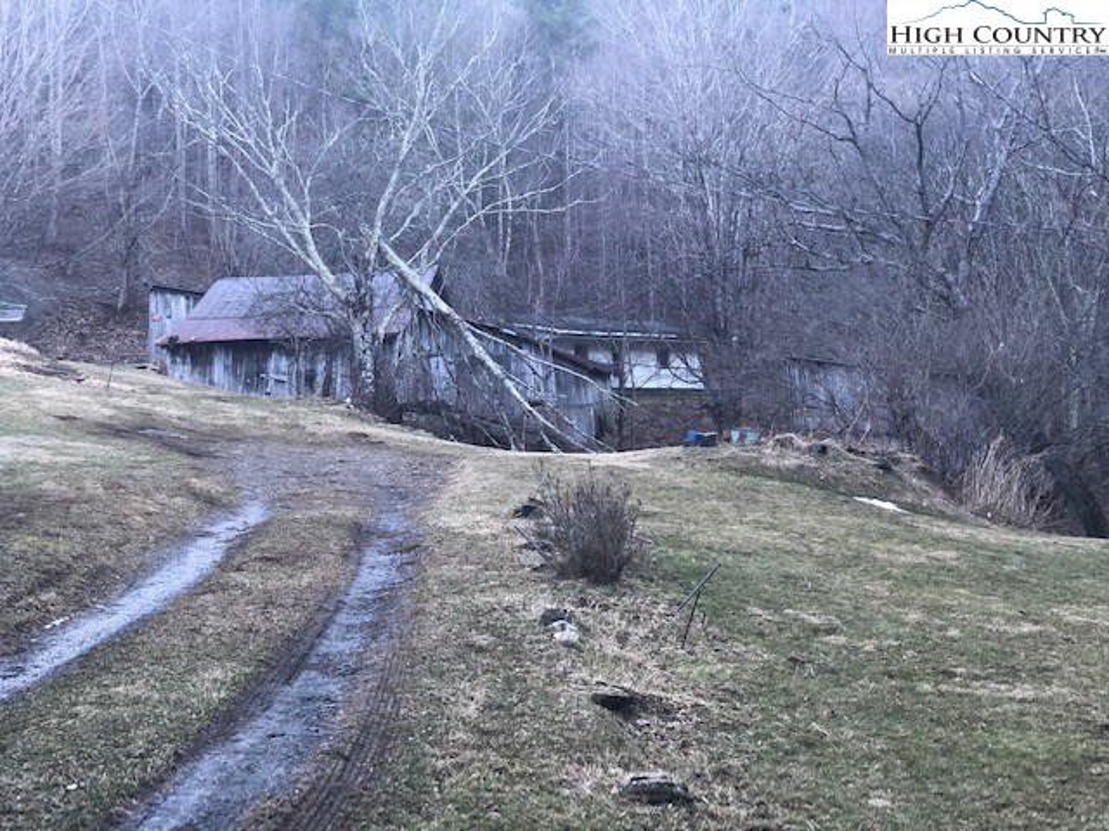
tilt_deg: +3.3
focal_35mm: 52
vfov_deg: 28.0
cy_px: 416
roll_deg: +2.6
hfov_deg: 36.8
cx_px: 554
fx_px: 1666
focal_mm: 6
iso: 40
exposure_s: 1/60
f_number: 2.4
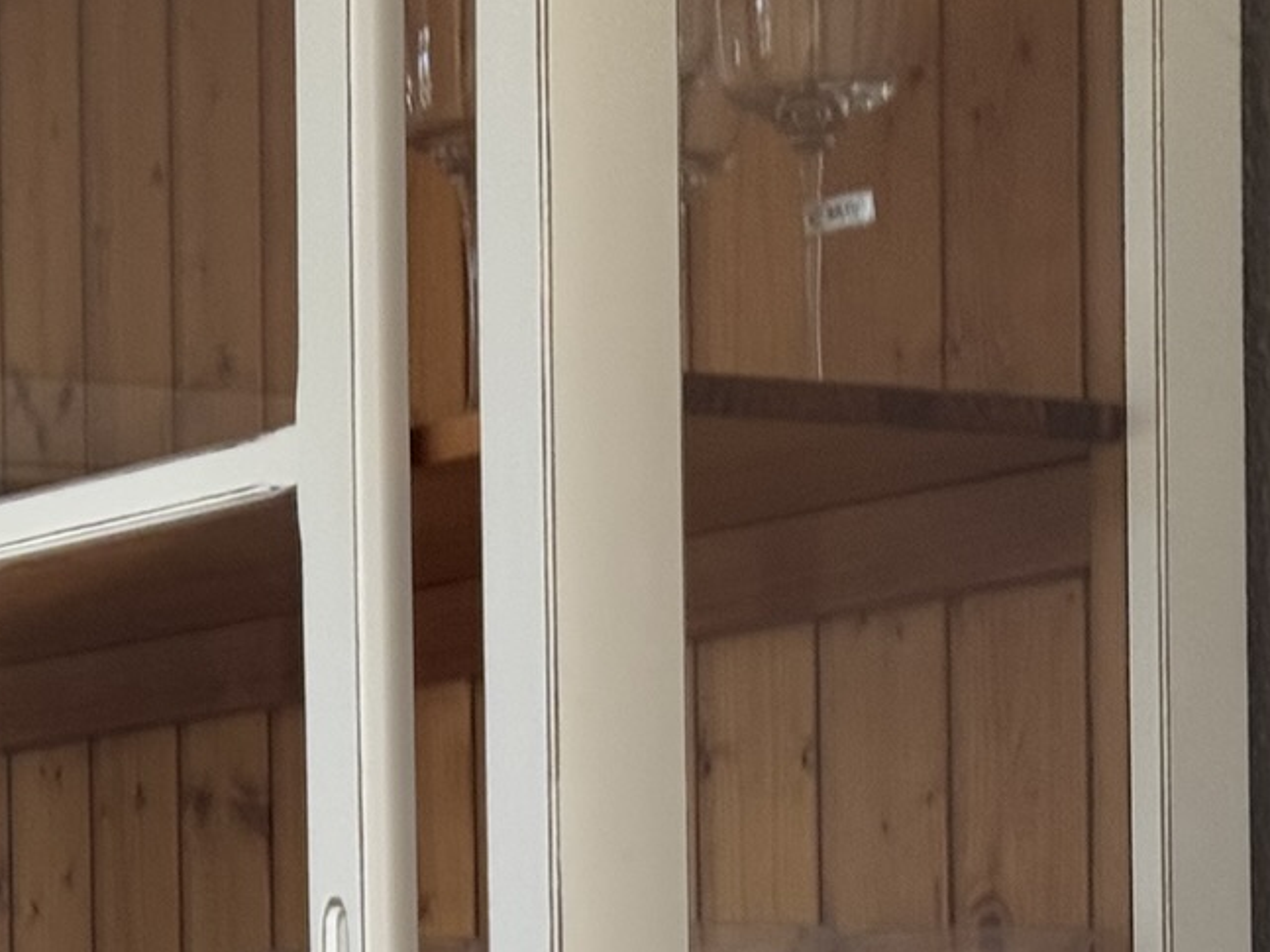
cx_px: -139
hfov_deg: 12.8
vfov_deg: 9.6
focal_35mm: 152
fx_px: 5576
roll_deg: -1.5
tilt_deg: +3.2
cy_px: 1142
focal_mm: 6.76
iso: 64
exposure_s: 1/121
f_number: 1.78
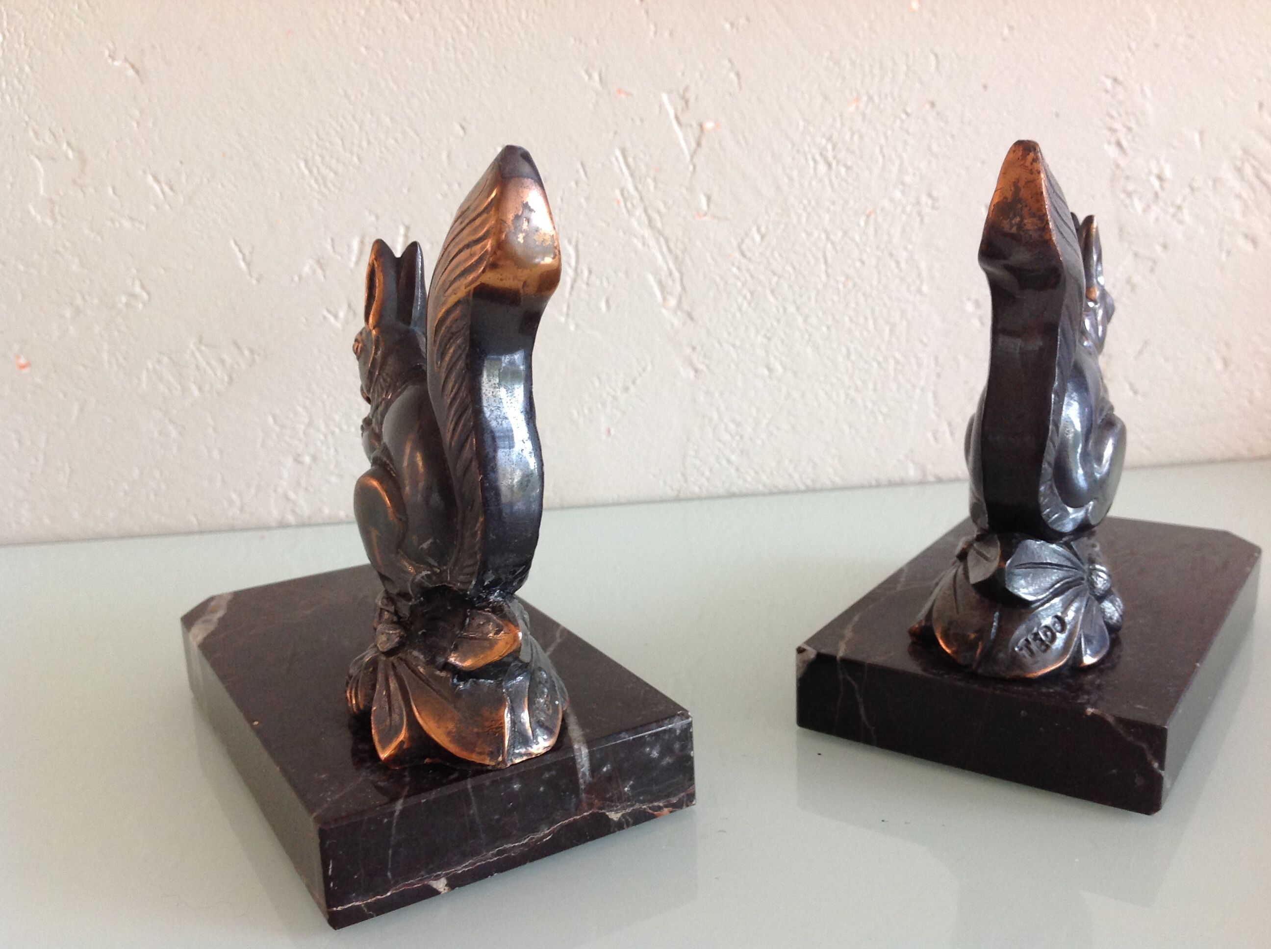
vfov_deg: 40.6
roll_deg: +2.2
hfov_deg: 52.7
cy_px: 474
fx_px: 1283
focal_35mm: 35
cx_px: 636
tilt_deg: -14.2
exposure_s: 1/15
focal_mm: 4.28
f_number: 2.4
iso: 100
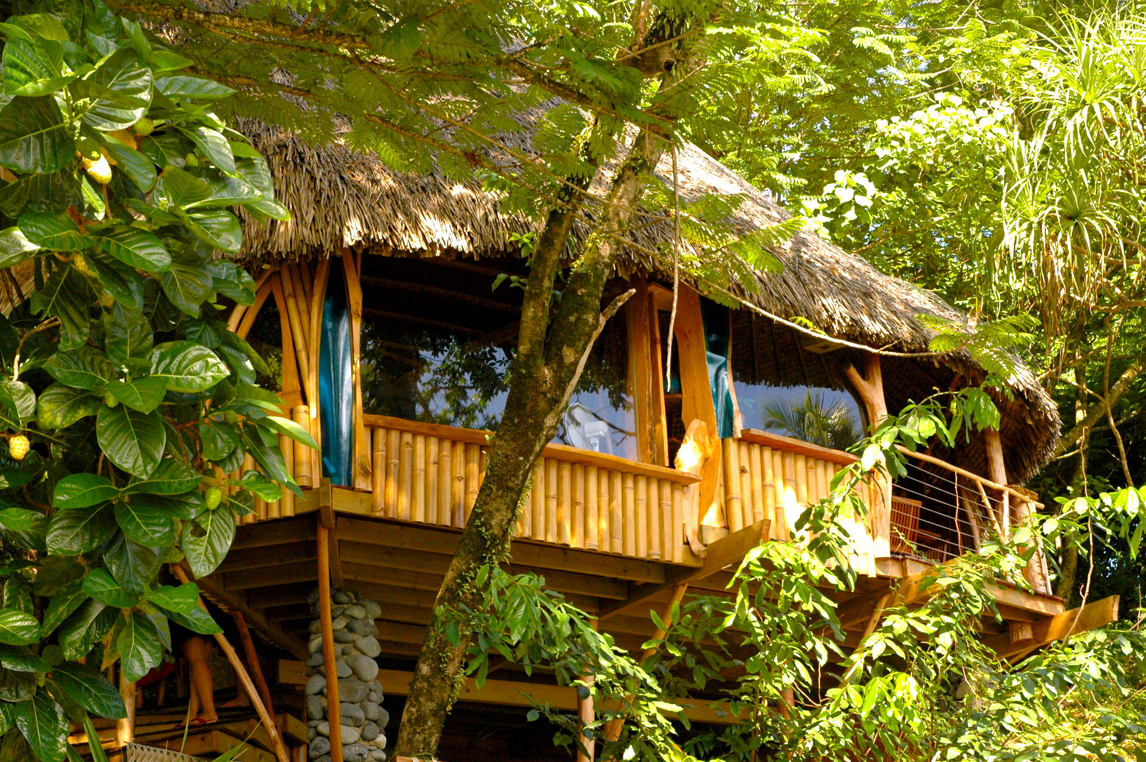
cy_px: 381
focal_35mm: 66
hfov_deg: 30.5
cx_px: 573
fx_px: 2099
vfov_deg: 20.6
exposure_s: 1/250
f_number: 8
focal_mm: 44
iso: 500
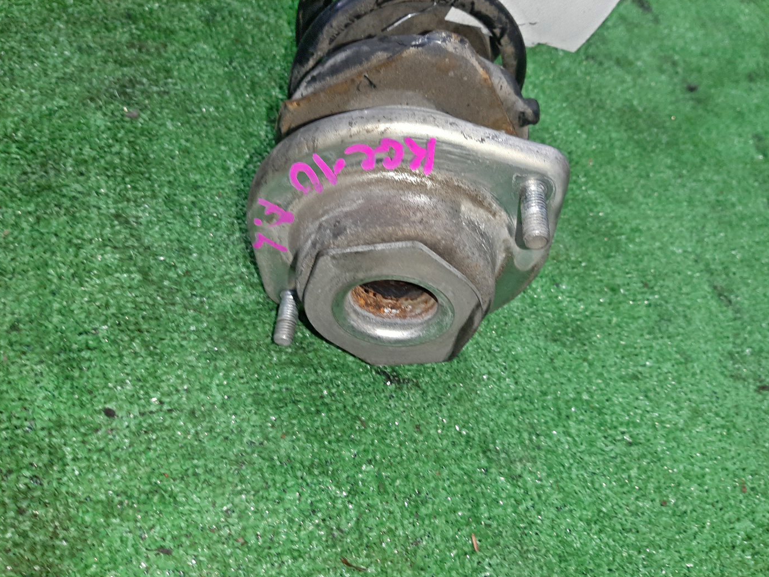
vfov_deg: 51.3
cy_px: 296
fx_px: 600
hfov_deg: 65.3
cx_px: 383
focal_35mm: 27
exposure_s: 1/50
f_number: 1.7
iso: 180
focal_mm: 3.93
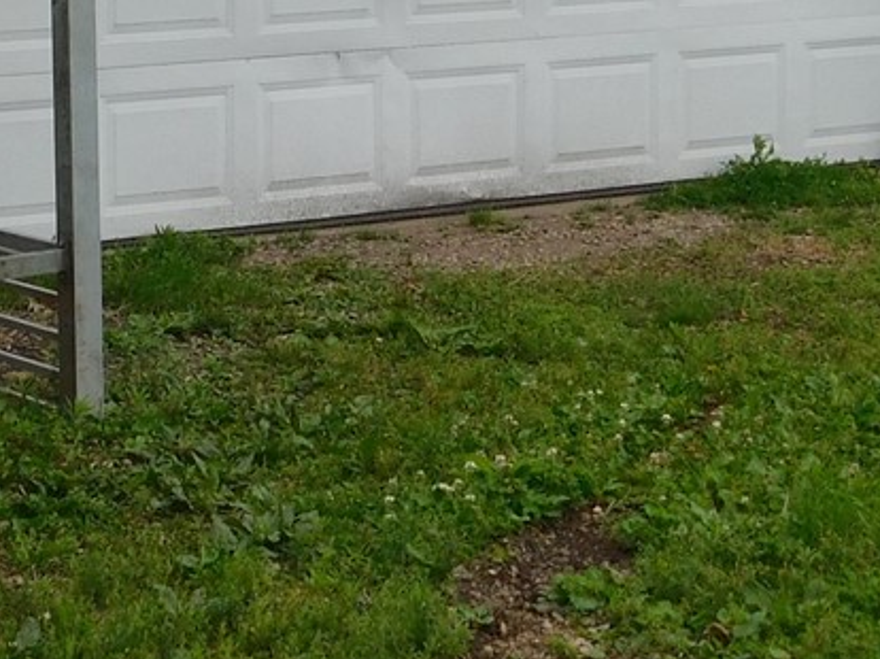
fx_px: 2947
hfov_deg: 16.8
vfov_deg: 12.4
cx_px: 100
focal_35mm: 116
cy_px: -155
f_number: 3.2
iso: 125
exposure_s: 1/250
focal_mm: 5.3
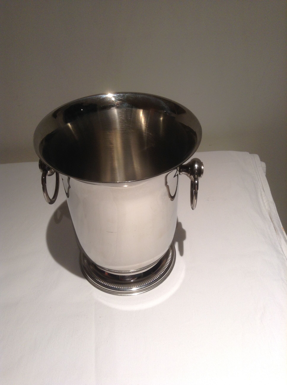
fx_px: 366
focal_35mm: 33
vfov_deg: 55.4
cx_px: 144
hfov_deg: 42.8
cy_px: 192
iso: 40
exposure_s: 1/24
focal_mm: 3.3
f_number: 2.4
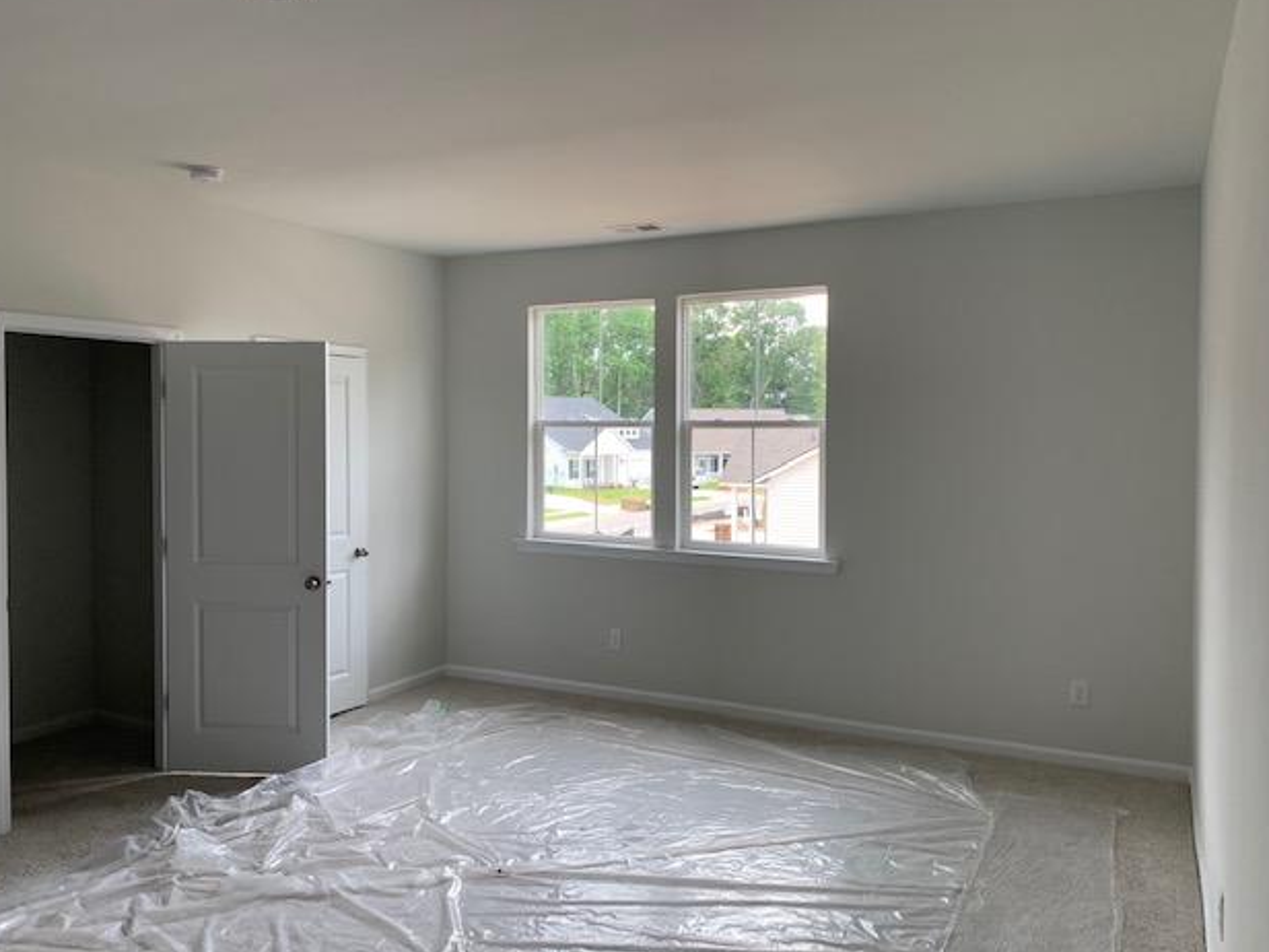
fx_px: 990
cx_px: 632
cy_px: 464
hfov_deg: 65.3
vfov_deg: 51.3
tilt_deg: -2.4
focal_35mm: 27
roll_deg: +0.3
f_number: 1.8
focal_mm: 4.25
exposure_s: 1/122
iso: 32
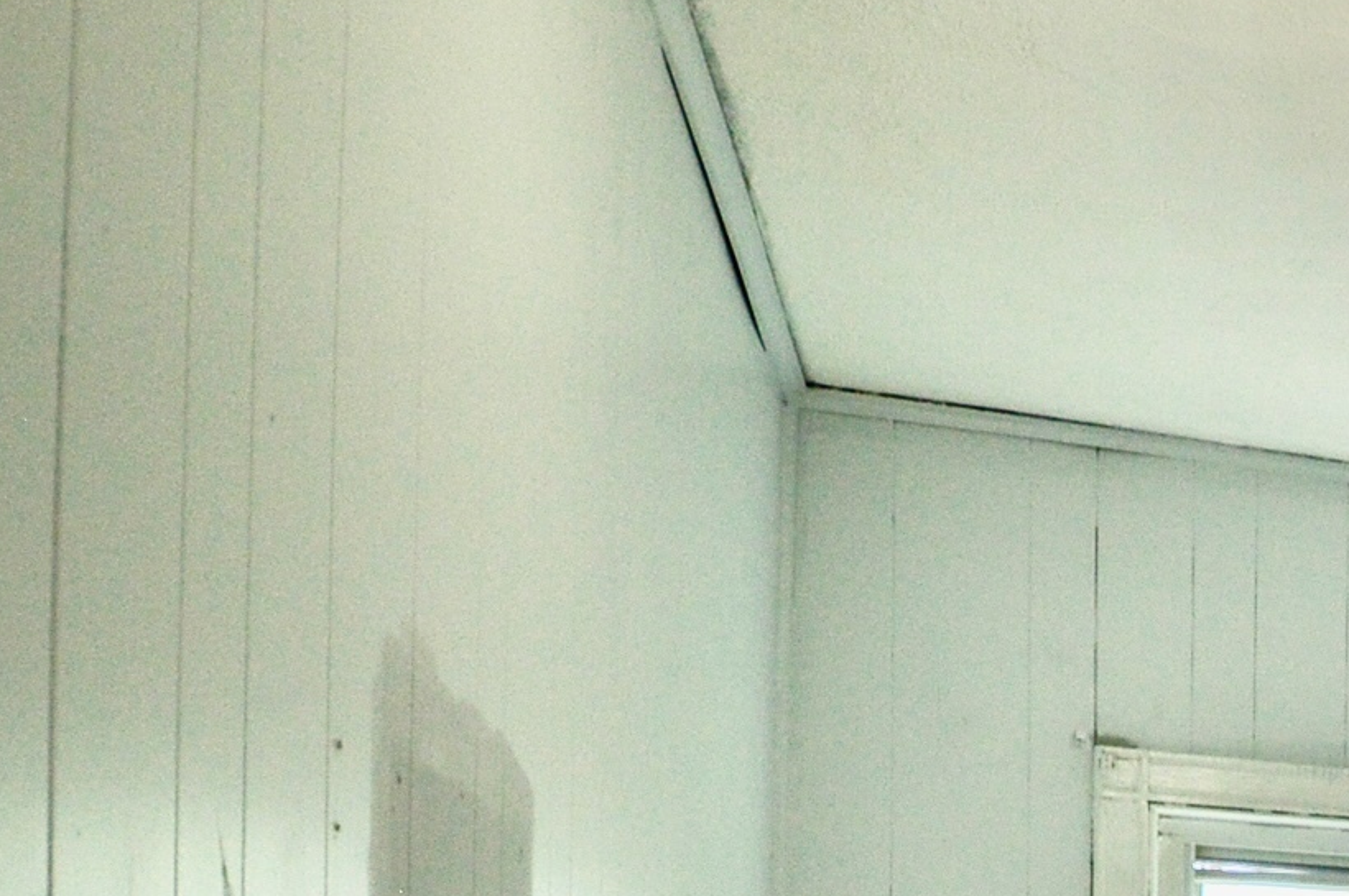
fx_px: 2059
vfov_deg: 22.0
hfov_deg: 26.8
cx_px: 1987
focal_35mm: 55
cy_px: 1175
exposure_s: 1/160
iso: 400
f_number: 9
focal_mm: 10
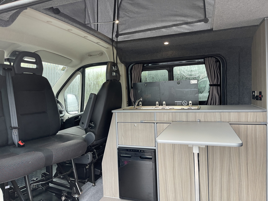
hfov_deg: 69.4
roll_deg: -3.4
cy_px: 100
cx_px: 134
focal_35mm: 25
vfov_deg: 54.9
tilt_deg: -4.5
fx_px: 194
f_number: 1.6
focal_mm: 5.1
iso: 125
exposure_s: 1/74
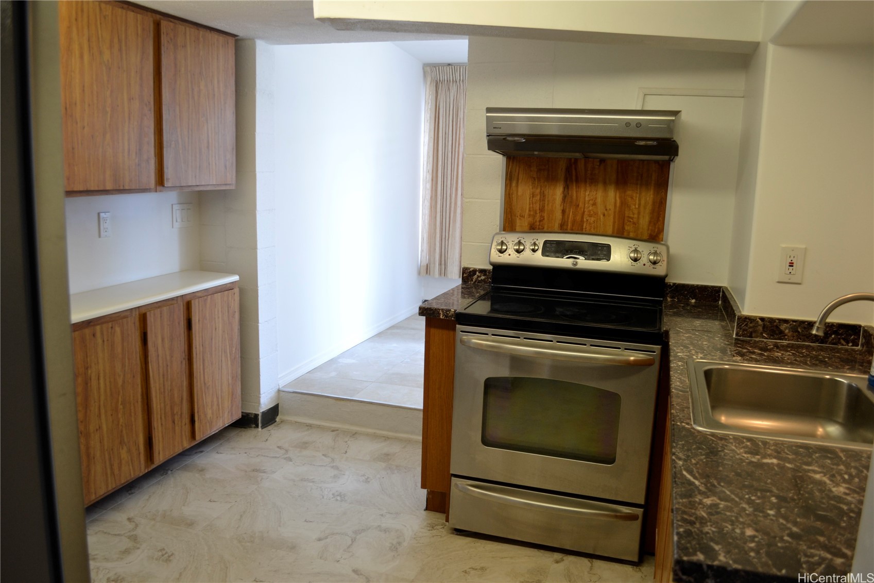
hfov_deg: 67.4
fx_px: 655
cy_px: 292
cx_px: 437
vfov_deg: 47.9
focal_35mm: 27
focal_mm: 18
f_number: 4
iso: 400
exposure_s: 1/60
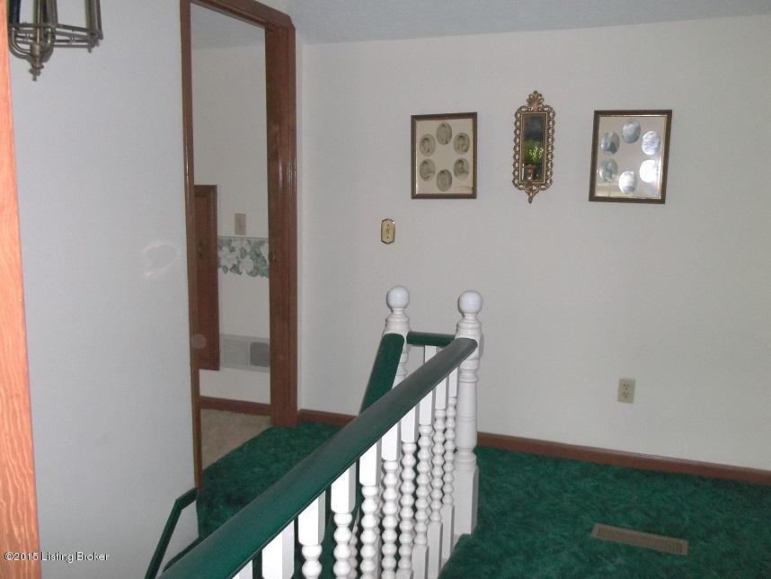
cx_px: 386
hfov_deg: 55.3
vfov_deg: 43.0
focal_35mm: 33
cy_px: 290
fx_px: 735
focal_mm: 5.9
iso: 320
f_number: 3.3
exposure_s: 1/30
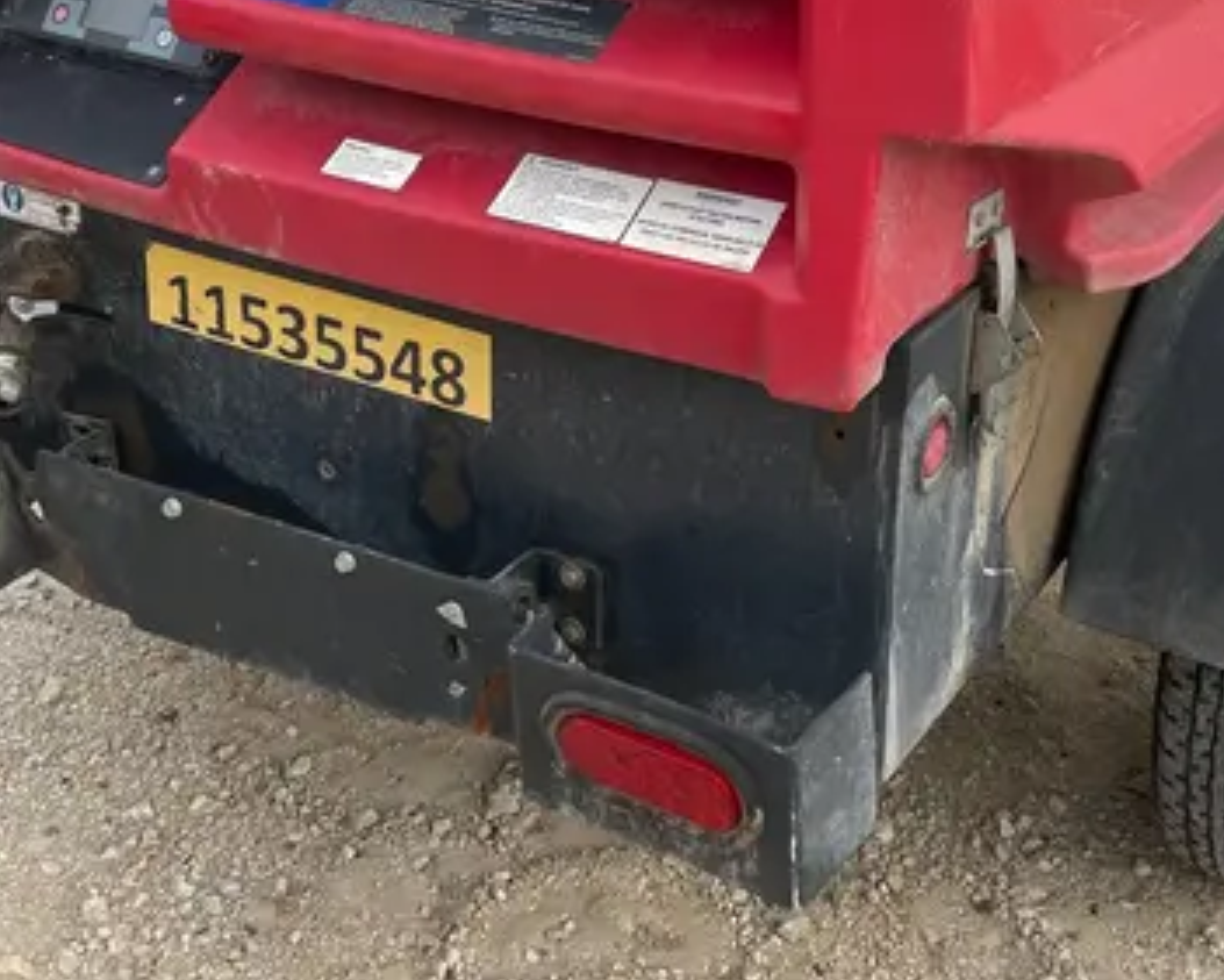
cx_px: 952
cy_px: 85
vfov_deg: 27.5
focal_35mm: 53
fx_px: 1920
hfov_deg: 34.4
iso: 32
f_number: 1.6
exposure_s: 1/1159
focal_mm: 4.2
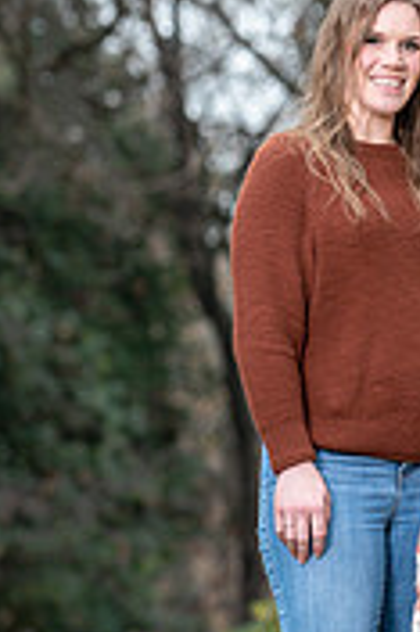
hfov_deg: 5.4
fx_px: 4401
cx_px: 535
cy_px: 194
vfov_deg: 8.2
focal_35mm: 251
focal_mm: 98
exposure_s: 1/125
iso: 200
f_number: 4
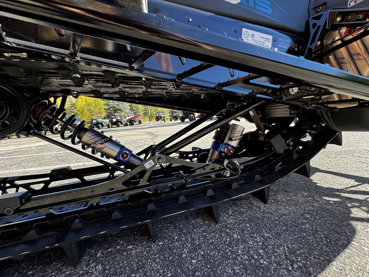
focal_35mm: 14
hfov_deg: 102.1
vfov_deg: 85.7
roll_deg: +5.3
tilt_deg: -8.8
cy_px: 138
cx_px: 184
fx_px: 149
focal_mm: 2.22
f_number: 2.2
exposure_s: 1/181
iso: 40
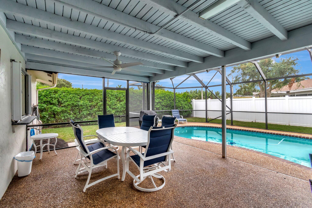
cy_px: 104
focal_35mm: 15
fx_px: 130
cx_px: 156
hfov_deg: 100.4
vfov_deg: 77.3
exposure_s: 1/500
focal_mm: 10
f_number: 8
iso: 1000
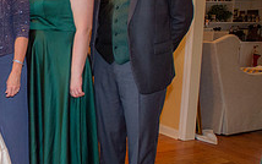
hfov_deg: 36.0
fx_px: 336
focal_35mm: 47
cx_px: -29
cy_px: 84
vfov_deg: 27.5
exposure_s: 1/100
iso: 1250
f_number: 3.2
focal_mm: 17
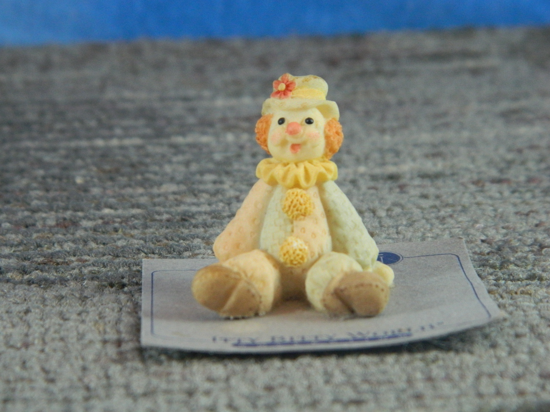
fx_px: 2383
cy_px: 206
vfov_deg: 9.9
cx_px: 275
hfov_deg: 13.2
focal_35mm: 150
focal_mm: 27
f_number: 4.9
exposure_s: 1/20
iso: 400
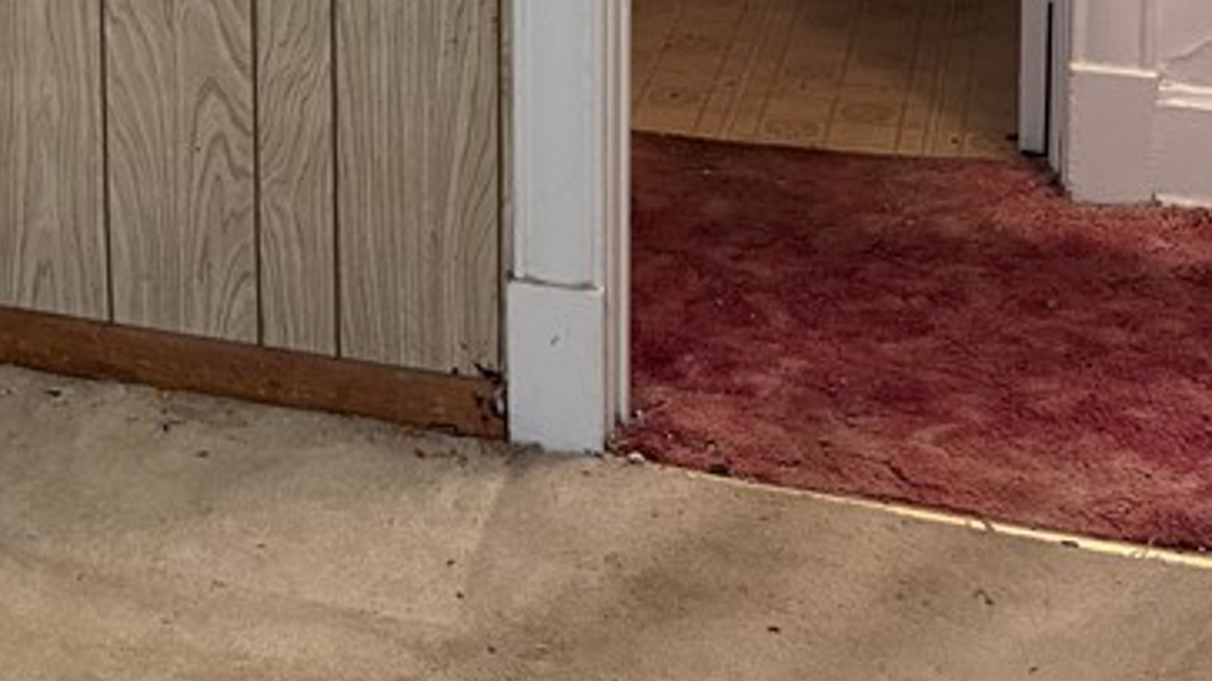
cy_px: -434
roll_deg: +2.9
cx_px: -224
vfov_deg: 13.9
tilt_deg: -7.3
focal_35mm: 80
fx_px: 2570
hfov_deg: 24.2
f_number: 1.6
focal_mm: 5.96
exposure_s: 1/60
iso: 250
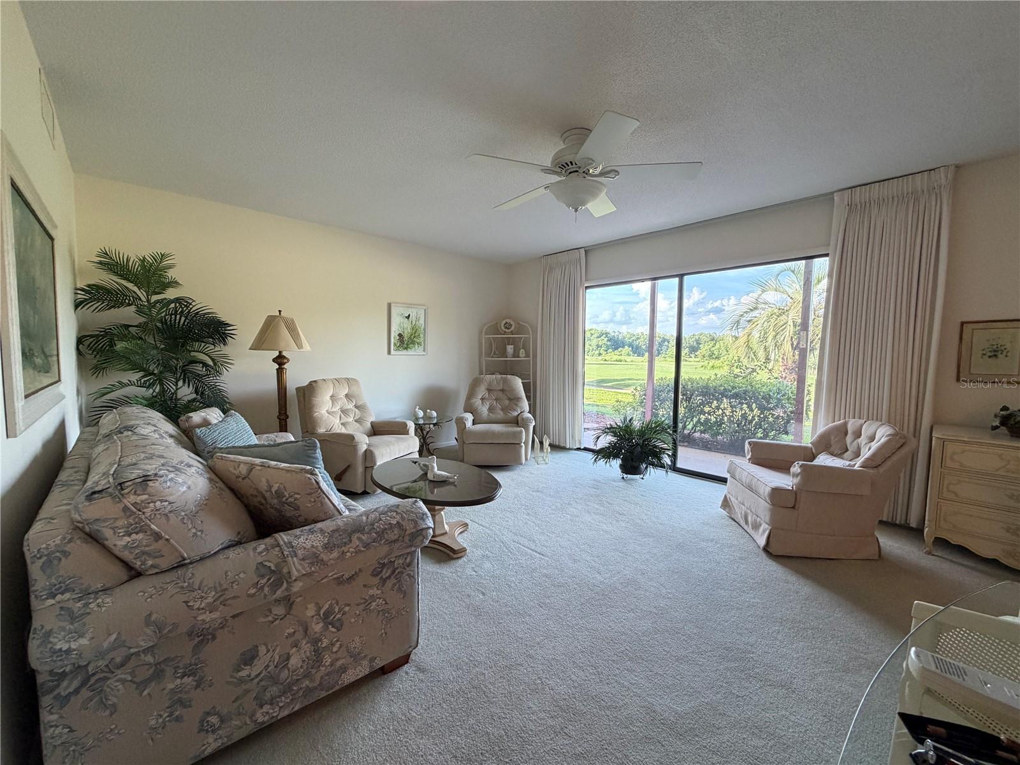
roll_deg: +0.1
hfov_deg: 102.1
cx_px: 510
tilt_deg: -4.5
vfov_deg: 85.7
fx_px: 413
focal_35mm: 14
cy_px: 382
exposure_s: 1/120
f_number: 2.2
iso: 200
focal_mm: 2.22
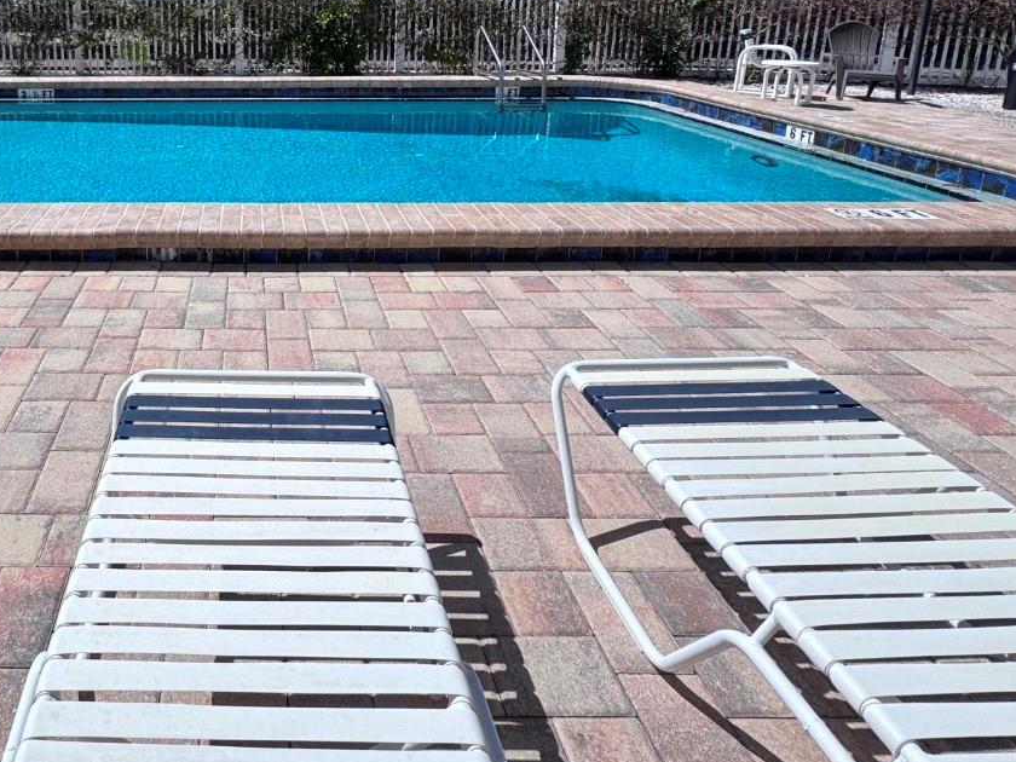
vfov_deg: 51.9
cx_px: 233
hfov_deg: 66.3
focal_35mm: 24
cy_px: 117
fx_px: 704
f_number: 2.2
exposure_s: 1/2874
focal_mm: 2.22
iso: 50
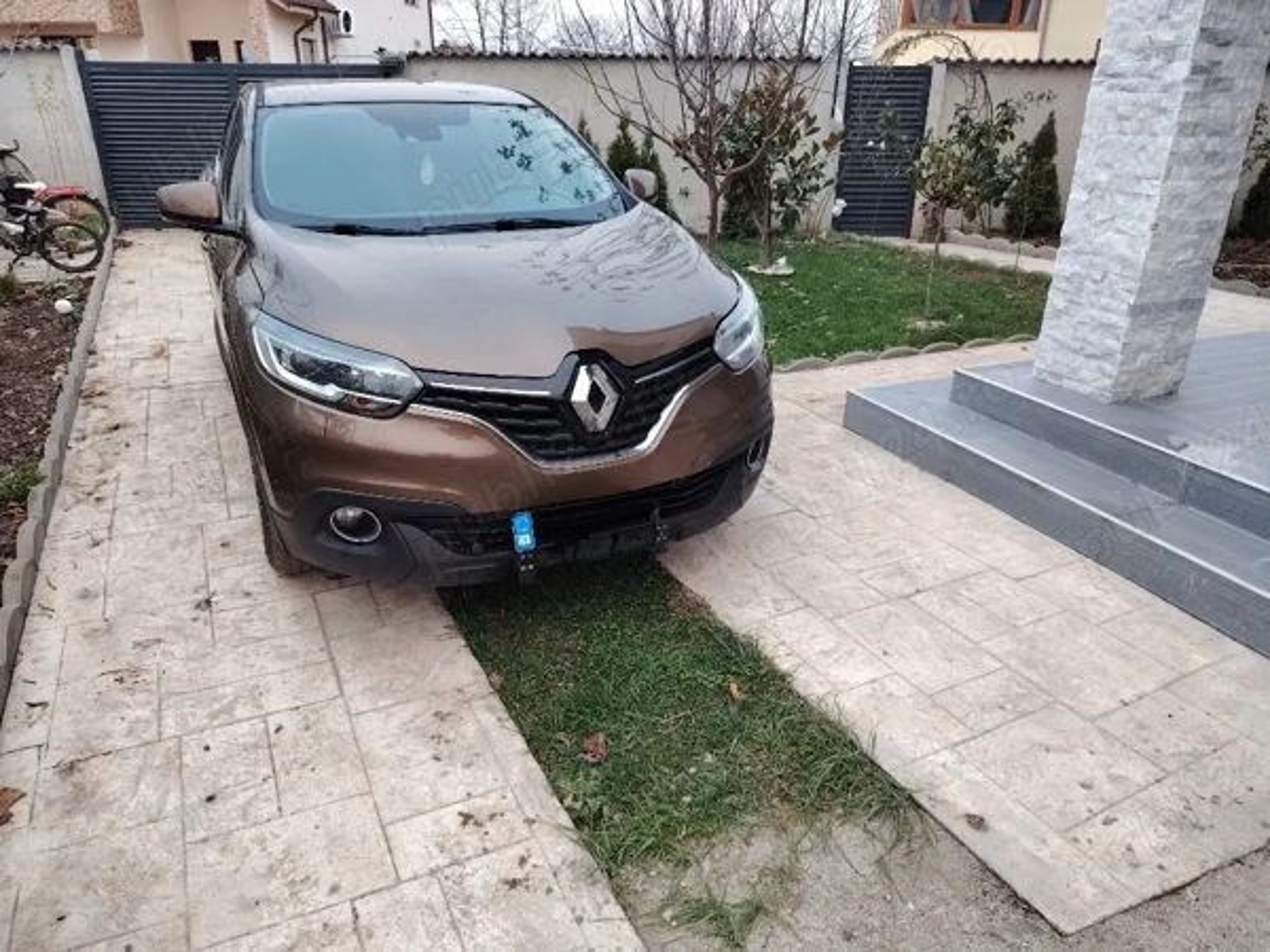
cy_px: 476
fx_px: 881
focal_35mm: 24
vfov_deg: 56.8
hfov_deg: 71.6
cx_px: 635
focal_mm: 5.25
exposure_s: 1/50
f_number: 1.75
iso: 244
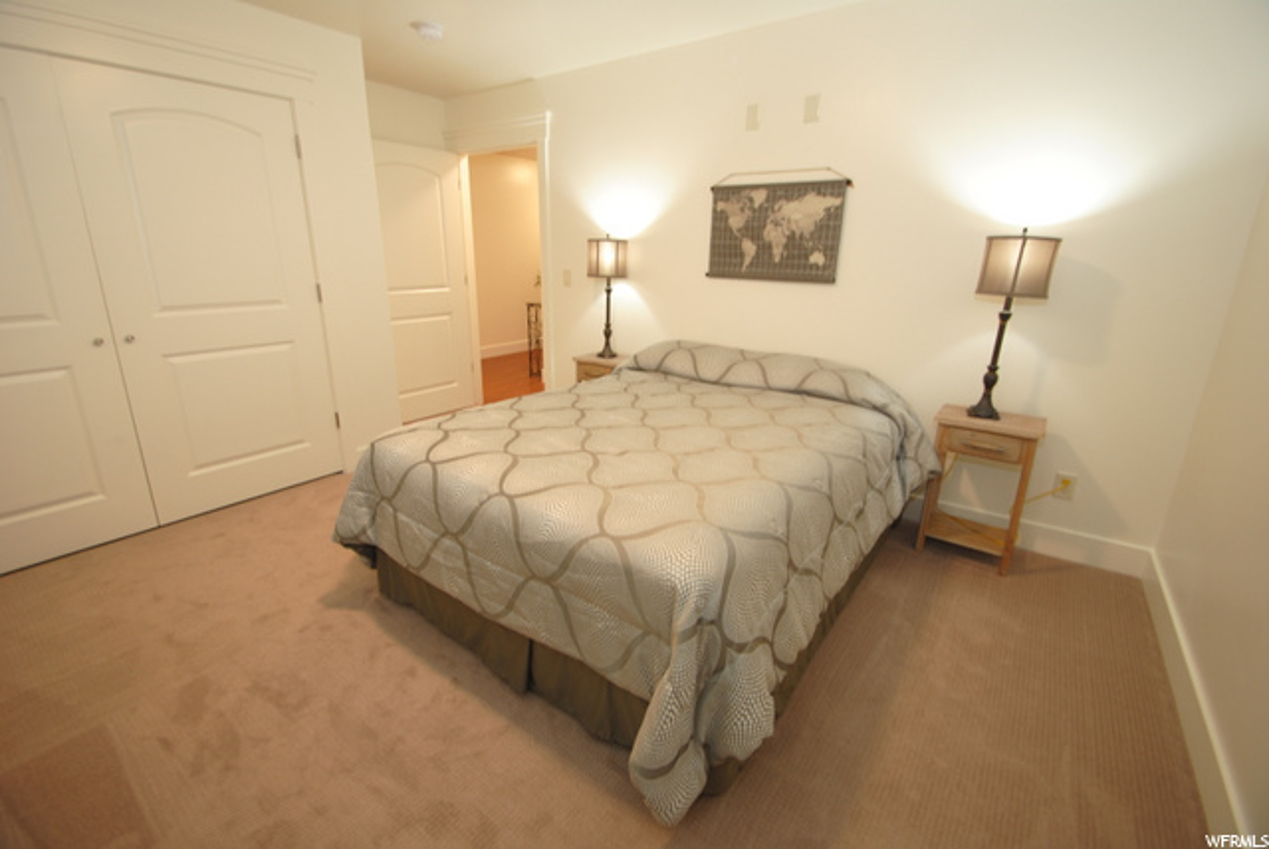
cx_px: 634
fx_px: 529
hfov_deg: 100.3
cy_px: 424
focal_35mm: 15
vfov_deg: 77.4
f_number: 4
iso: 200
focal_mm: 10
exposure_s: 1/10
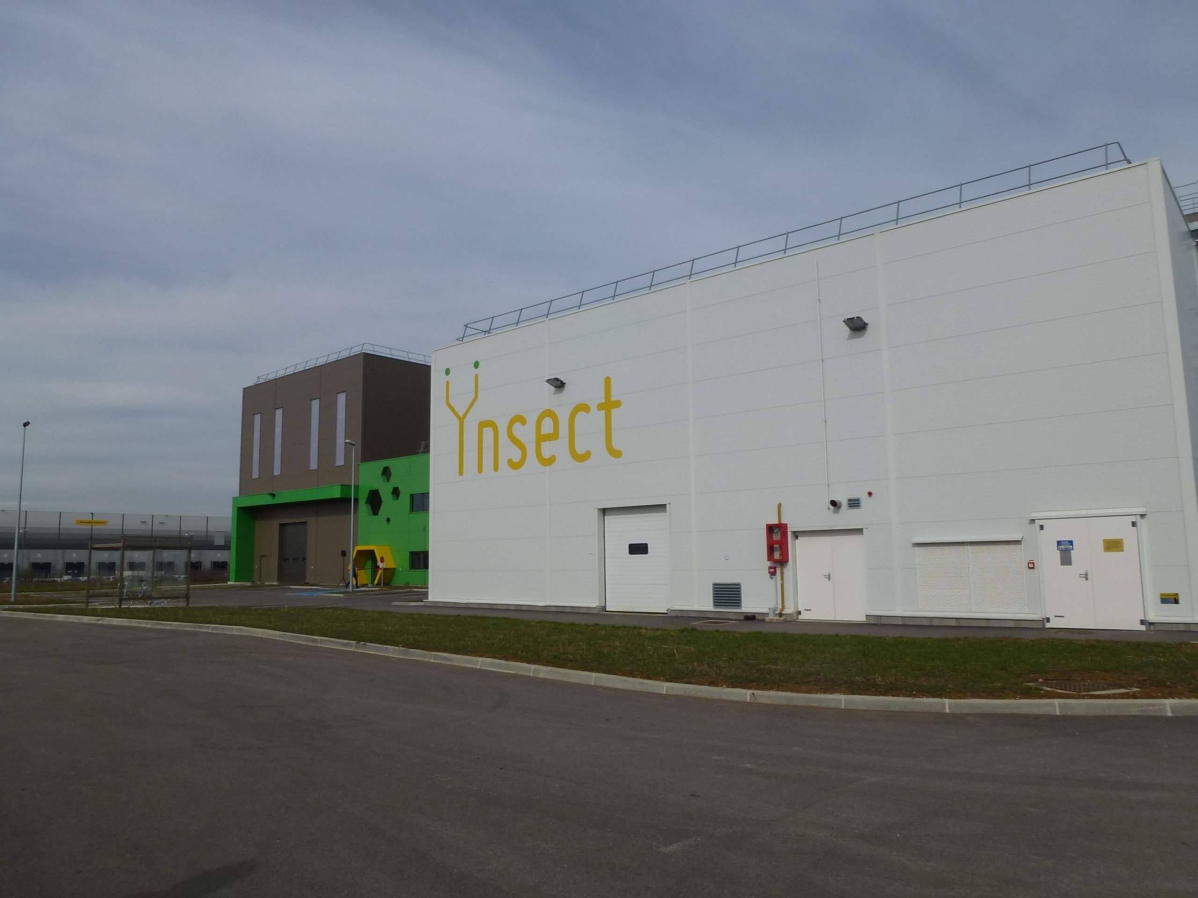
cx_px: 599
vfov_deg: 56.8
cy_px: 449
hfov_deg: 71.6
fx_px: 831
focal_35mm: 24
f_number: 4
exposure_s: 1/2000
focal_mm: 4.3
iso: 100
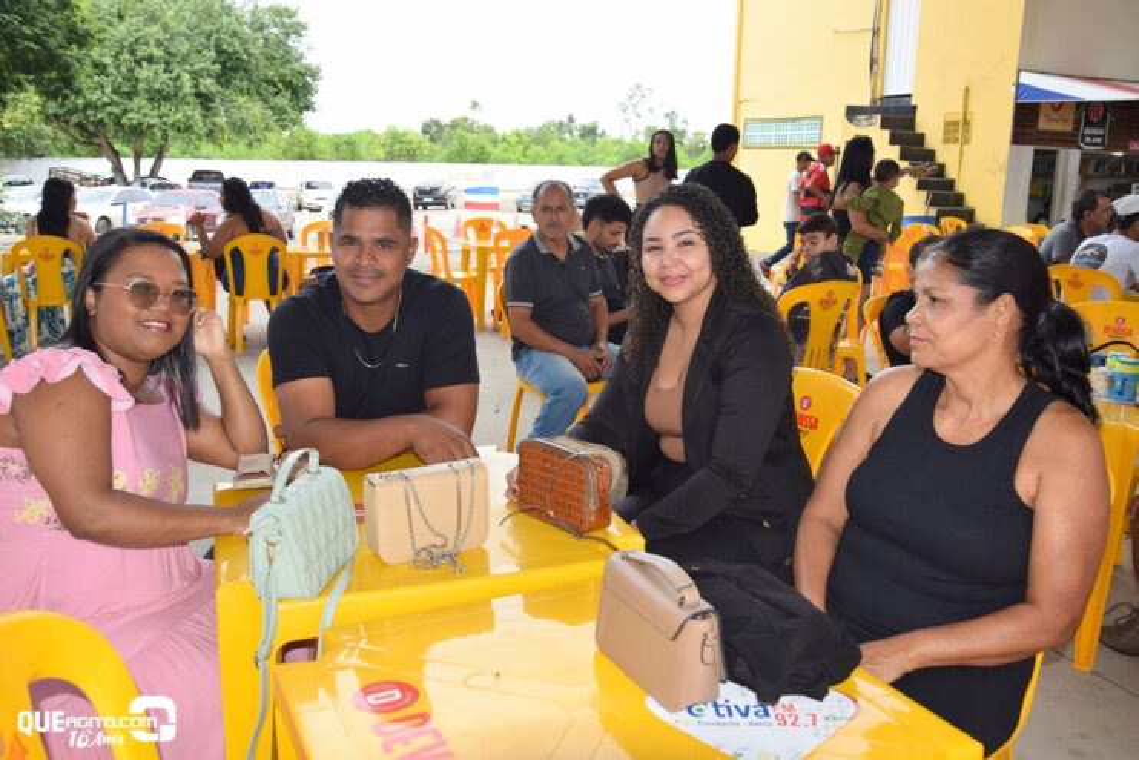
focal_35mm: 32
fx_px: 997
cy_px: 380
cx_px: 570
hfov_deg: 59.5
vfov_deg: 41.7
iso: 140
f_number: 5.6
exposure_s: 1/125
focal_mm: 21
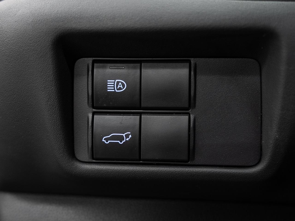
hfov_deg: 42.6
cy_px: 126
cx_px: 148
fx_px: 378
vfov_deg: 32.6
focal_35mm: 44
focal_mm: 35
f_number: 3.5
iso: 640
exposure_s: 1/40
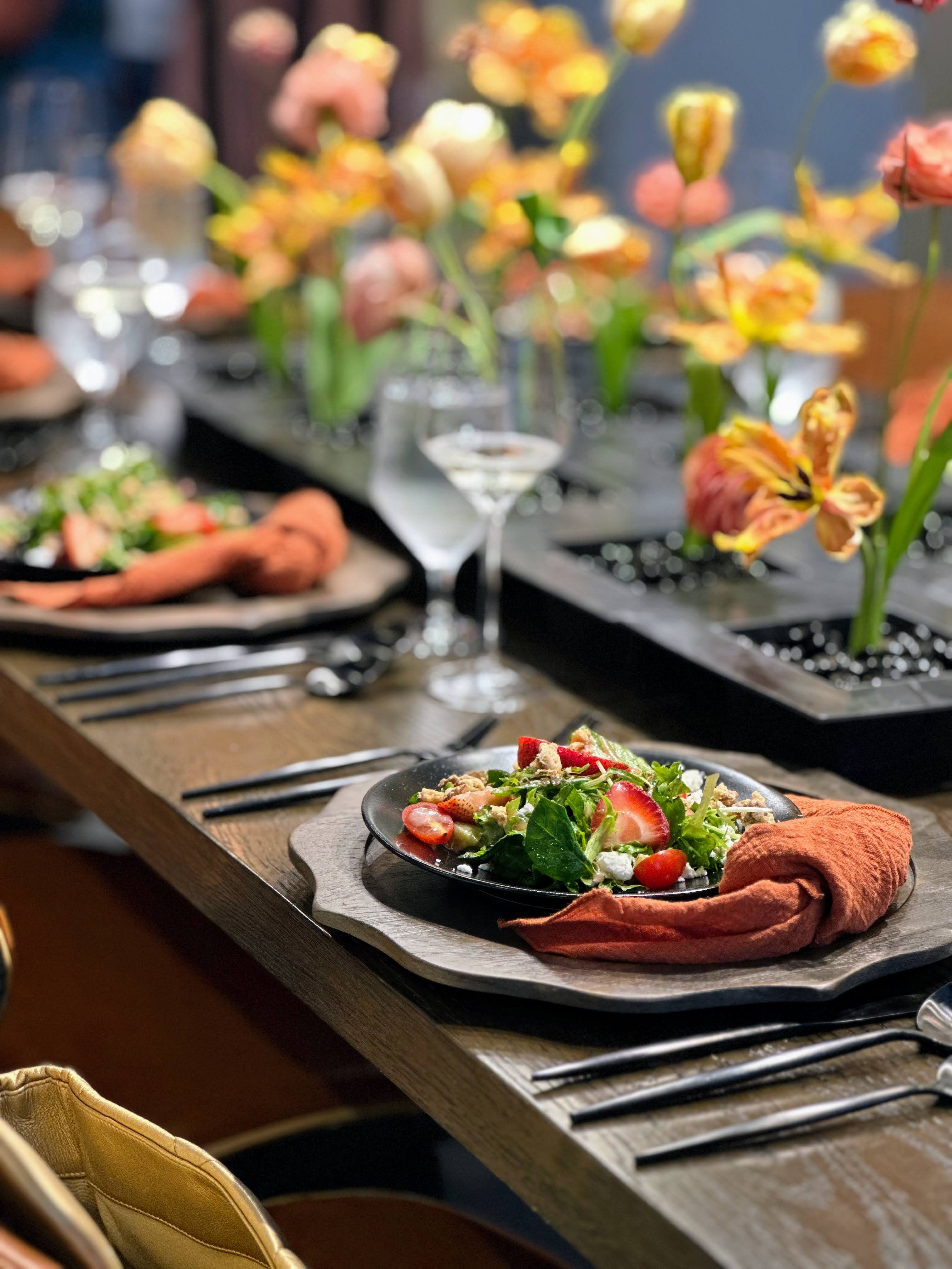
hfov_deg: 19.1
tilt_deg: -15.9
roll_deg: -1.6
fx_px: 2824
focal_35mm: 77
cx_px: 476
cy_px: 634
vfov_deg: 25.3
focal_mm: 9
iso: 250
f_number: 2.8
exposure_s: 1/40
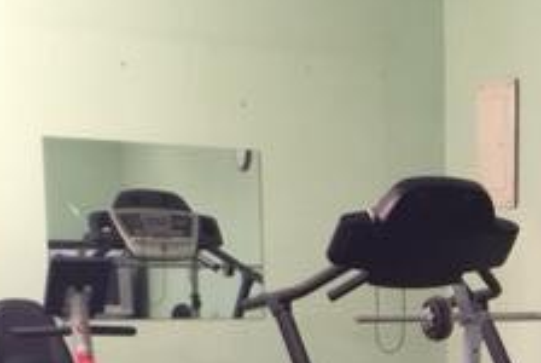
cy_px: 491
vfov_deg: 15.1
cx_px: 662
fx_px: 1294
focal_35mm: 86
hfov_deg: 21.8
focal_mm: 4.15
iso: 80
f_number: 2.2
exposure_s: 1/4
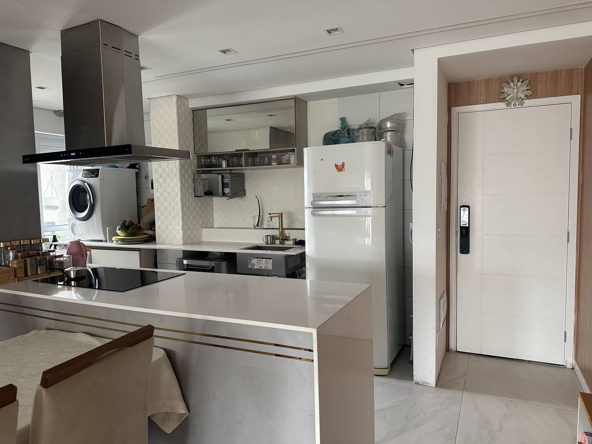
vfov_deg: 56.8
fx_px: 410
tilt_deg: -2.9
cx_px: 296
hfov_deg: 71.6
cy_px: 222
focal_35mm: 24
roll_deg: +0.6
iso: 200
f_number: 1.78
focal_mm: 6.86
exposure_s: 1/121
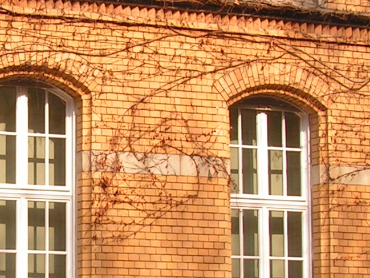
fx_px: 1422
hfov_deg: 14.6
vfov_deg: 11.1
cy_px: 187
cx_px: 22
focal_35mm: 133
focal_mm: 6.3
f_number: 5.6
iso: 50
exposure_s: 1/160
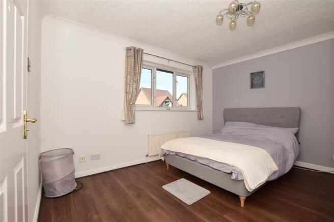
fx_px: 139
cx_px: 167
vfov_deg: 77.3
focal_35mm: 15
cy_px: 111
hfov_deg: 100.4
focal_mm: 10
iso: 400
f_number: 8
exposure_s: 1/200
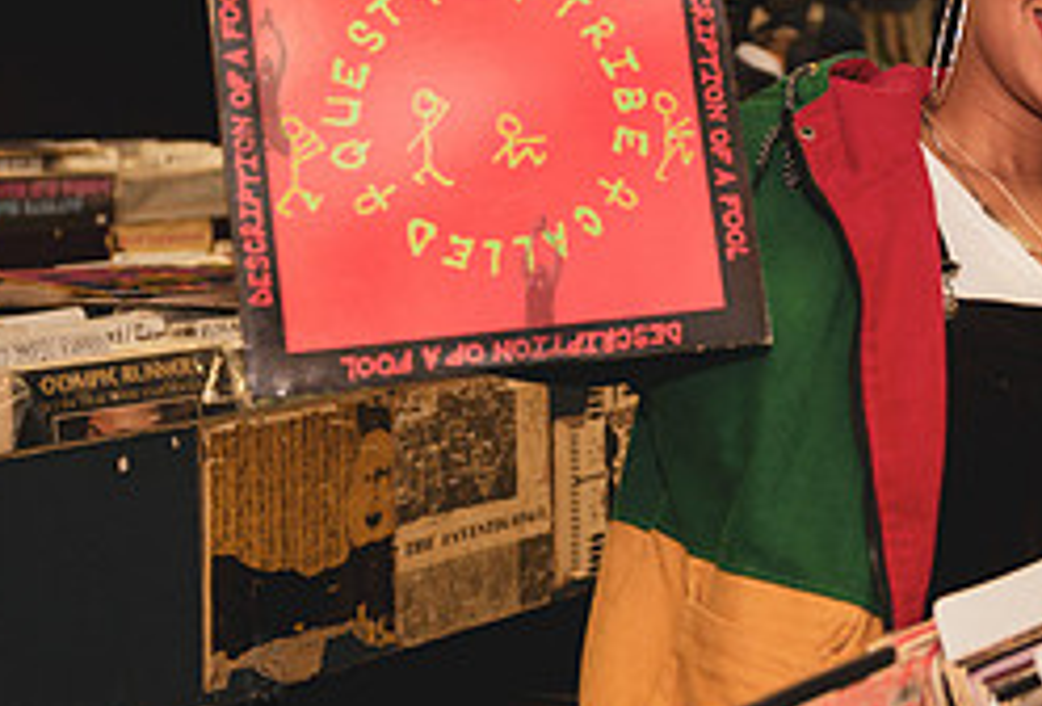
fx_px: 2705
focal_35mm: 93
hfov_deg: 21.3
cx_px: 953
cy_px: 161
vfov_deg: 14.8
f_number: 2.8
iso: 640
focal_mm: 36
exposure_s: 1/320
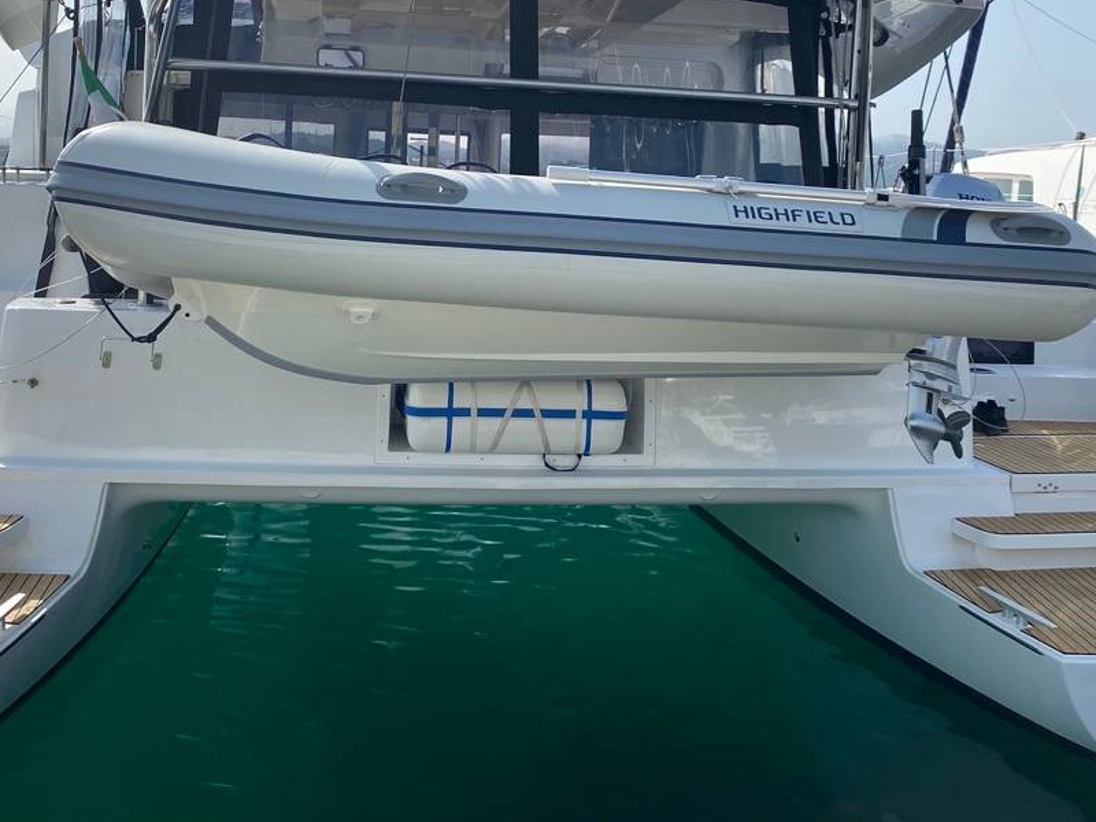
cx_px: 540
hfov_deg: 47.9
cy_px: 249
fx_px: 1235
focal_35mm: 39
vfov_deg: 36.3
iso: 32
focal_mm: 4.25
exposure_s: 1/3300
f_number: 1.8
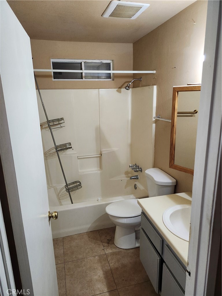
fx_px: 197
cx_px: 111
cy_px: 148
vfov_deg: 73.9
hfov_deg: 58.9
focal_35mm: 23
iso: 800
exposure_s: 1/120
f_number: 1.8
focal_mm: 5.54
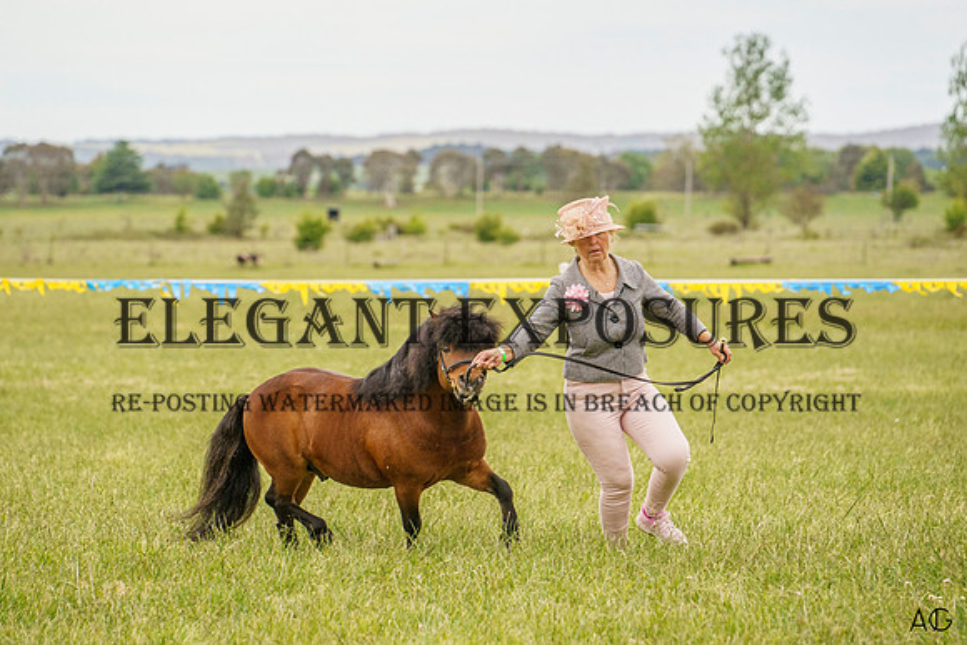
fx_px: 6451
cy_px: 333
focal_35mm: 240
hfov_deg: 8.6
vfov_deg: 5.7
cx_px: 487
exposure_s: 1/1600
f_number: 5.6
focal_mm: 200
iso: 1000
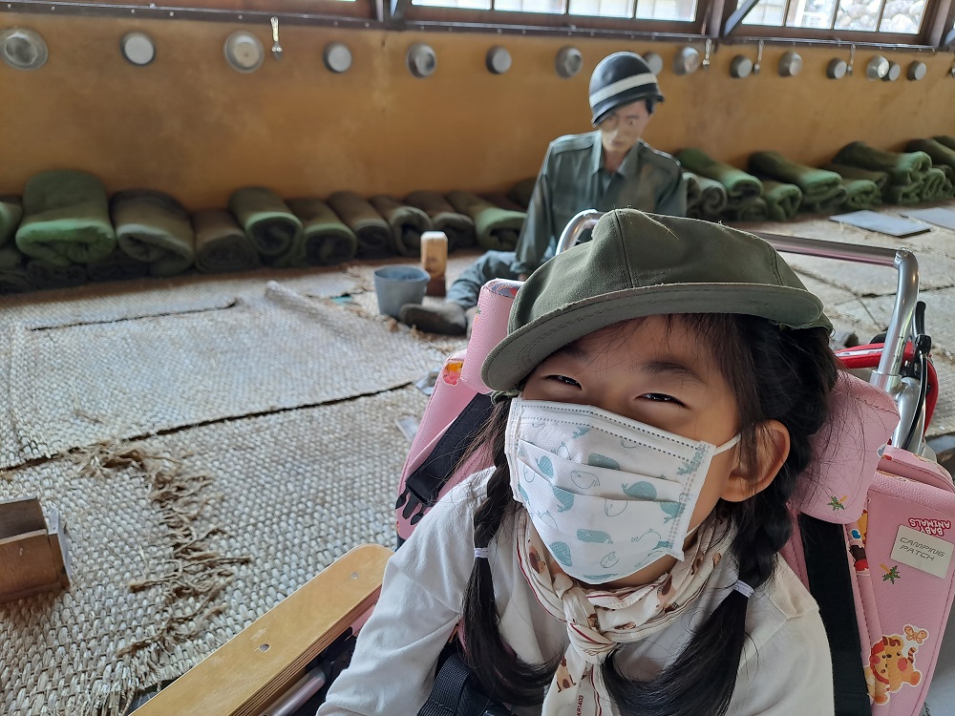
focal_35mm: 24
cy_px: 358
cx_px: 478
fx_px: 662
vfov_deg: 56.8
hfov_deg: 71.6
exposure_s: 1/60
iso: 64
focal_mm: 5.23
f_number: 1.8
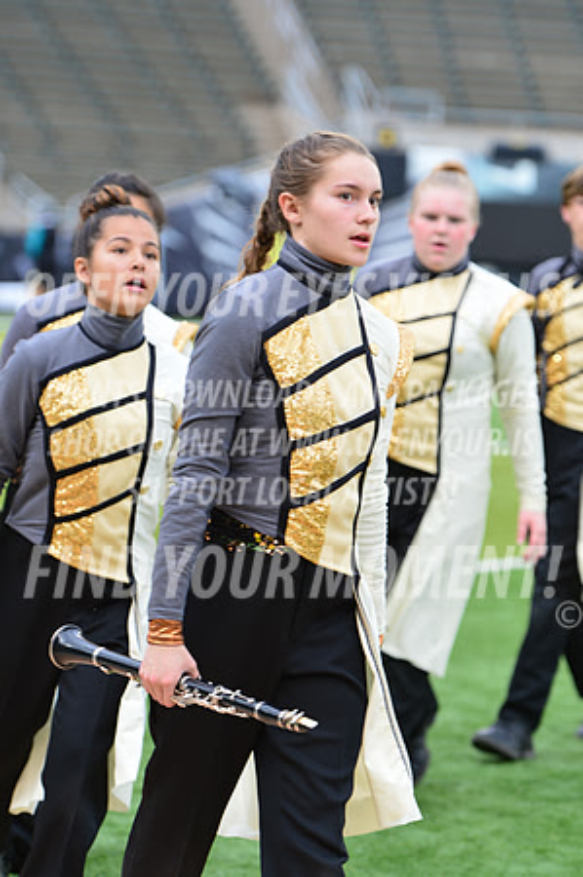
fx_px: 3774
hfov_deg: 8.8
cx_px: 292
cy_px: 438
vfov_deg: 13.3
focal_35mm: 155
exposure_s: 1/500
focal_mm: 155
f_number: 4.5
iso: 640
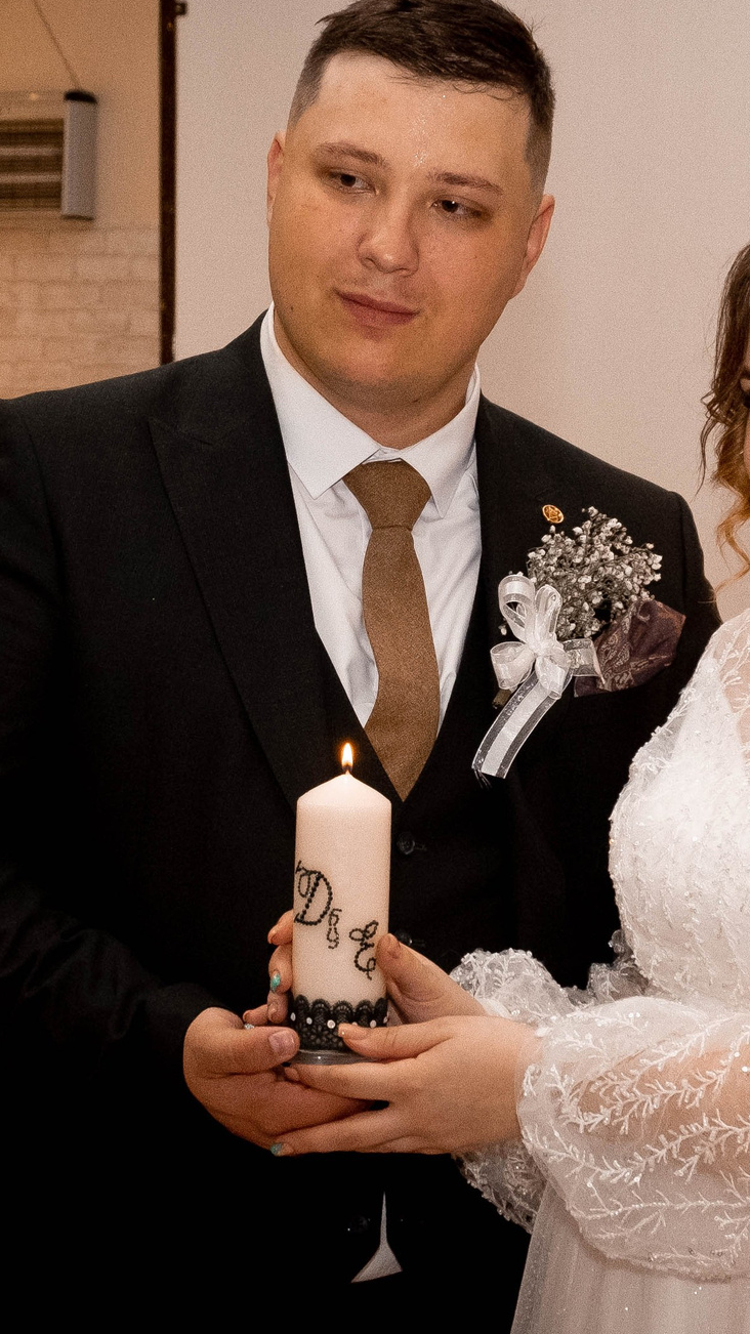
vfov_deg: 19.3
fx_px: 3926
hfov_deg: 10.9
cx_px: 336
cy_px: 730
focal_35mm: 111
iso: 2000
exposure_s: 1/160
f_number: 4.5
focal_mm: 27.7
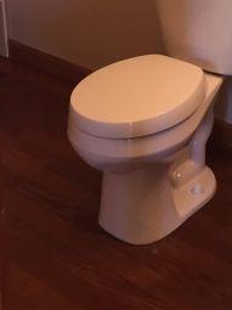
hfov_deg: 15.2
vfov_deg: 18.4
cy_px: -127
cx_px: 117
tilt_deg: -11.7
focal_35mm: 97
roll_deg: +3.0
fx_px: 868
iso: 64
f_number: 2.2
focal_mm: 4.15
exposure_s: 1/30
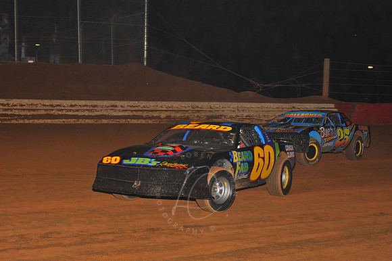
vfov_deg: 17.0
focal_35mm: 80
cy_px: 130
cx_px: 196
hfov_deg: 25.4
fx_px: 871
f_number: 7.1
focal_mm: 80
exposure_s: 1/250
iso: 640
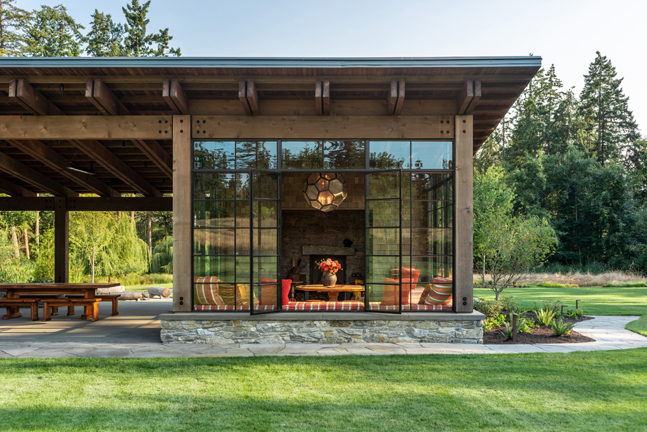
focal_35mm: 42
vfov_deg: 31.9
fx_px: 755
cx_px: 324
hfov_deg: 46.4
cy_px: 216
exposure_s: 1/125
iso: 100
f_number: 8
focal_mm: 42
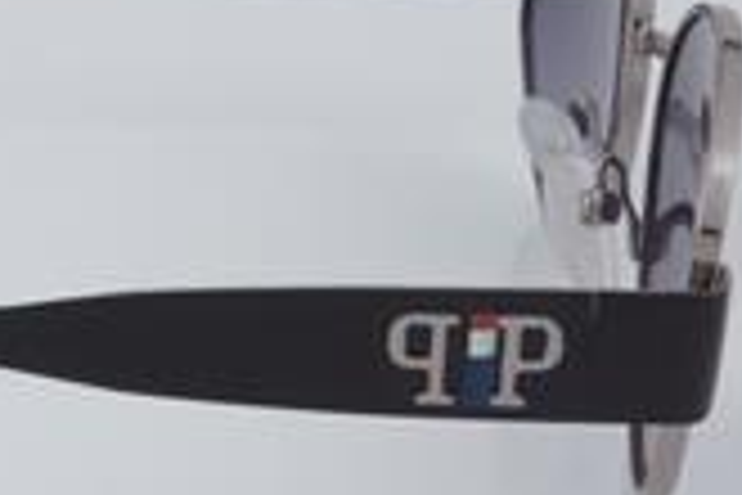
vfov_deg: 7.5
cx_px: -135
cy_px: 248
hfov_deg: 11.1
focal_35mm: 182
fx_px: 3751
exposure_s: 1/3
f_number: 32
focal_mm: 50
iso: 100
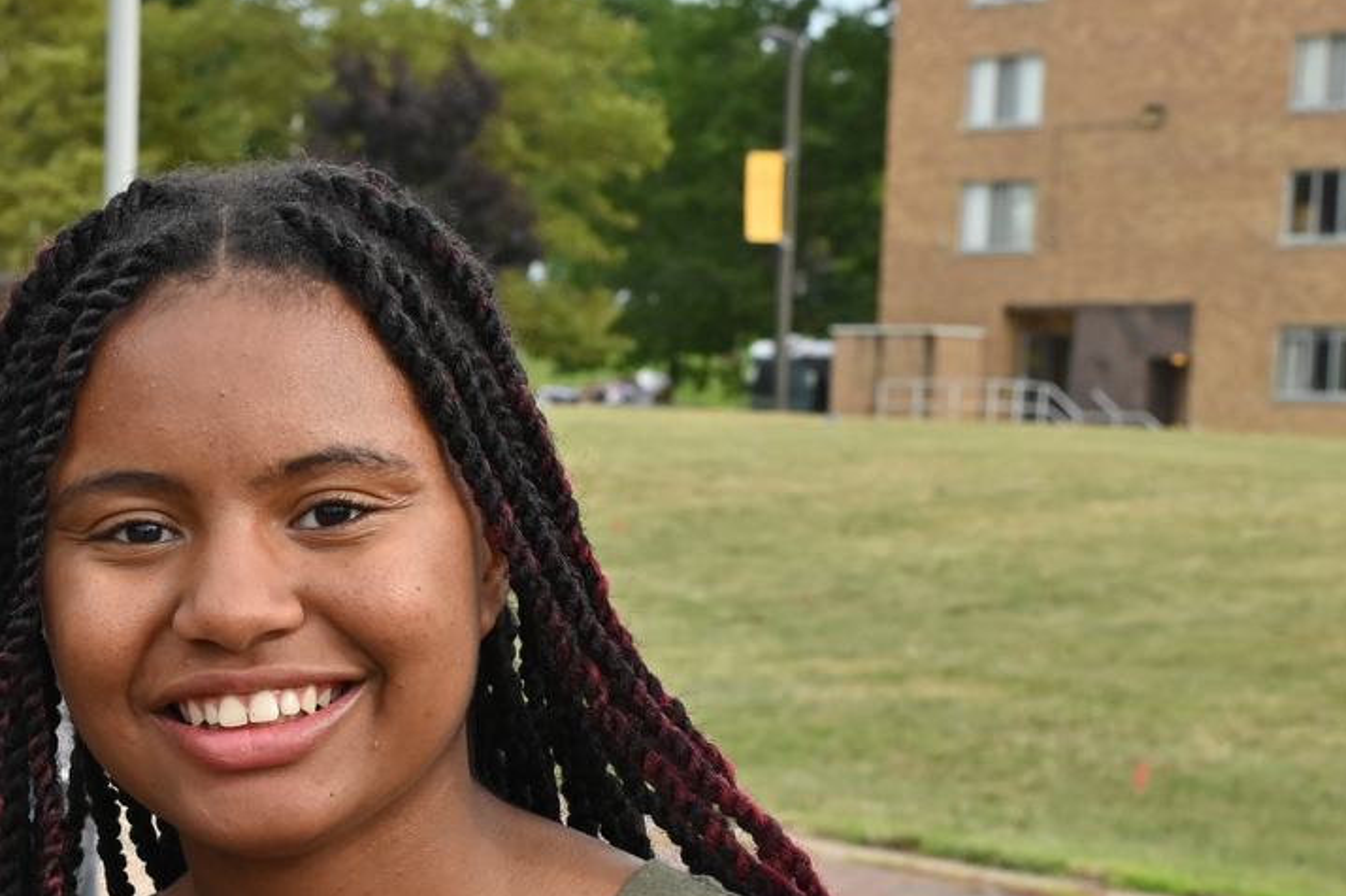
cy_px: 988
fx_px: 4521
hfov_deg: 16.6
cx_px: 6
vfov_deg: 11.2
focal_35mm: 121
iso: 500
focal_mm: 48
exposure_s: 1/400
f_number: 10
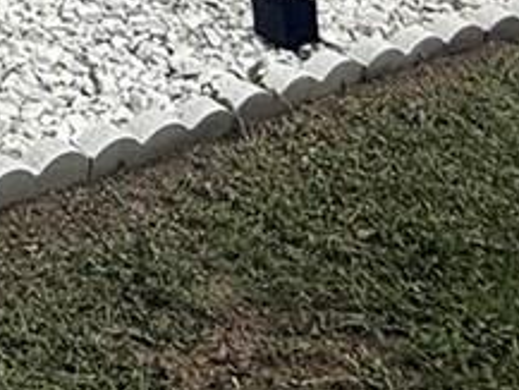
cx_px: -533
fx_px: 1545
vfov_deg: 11.6
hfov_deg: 15.2
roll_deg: +0.6
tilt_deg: -2.0
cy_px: -572
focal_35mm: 103
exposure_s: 1/2024
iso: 50
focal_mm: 2.22
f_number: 2.2
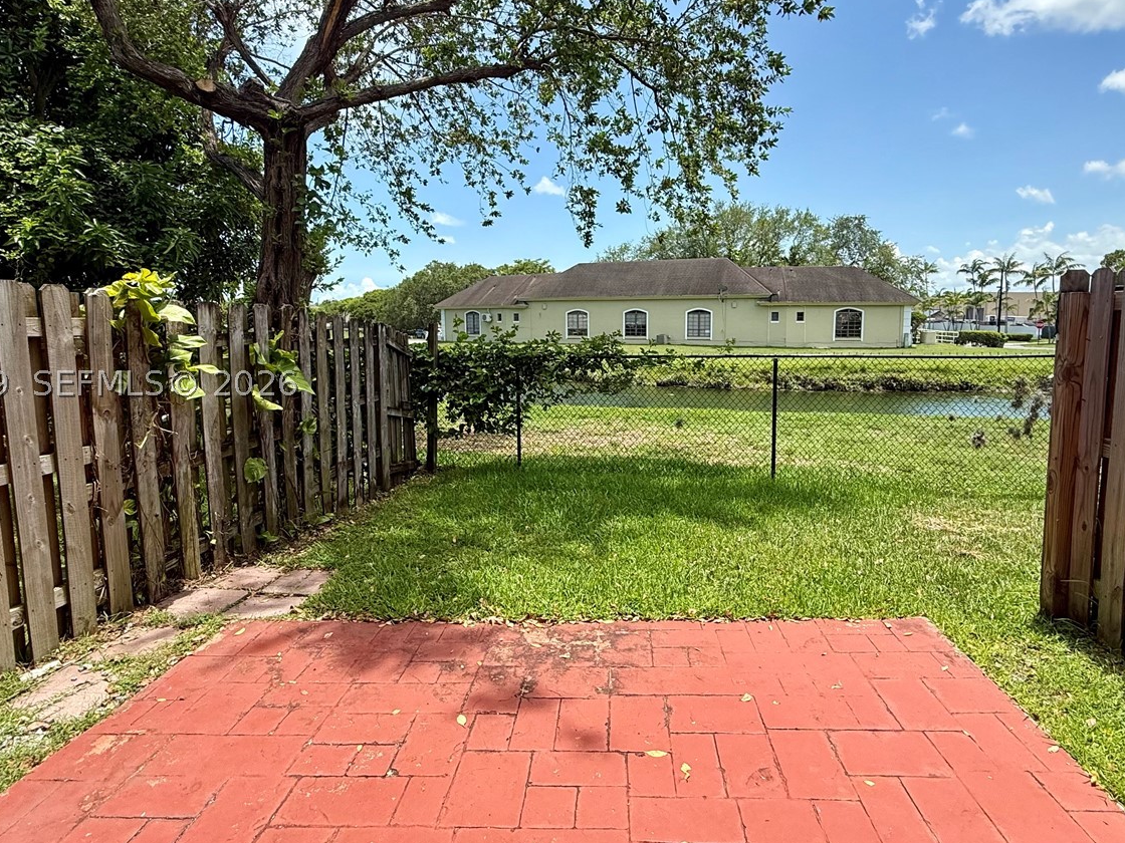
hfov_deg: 81.6
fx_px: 650
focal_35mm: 20
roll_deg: -0.6
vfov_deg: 65.8
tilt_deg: -6.2
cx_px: 606
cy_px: 383
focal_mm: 2.22
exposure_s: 1/1259
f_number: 2.2
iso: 50
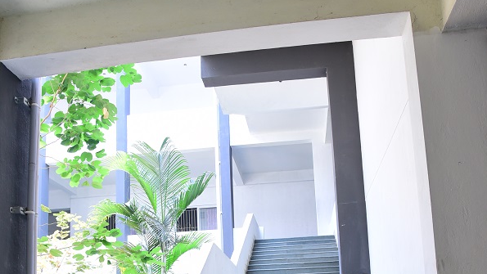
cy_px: 272
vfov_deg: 29.2
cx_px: 245
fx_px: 491
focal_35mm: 38
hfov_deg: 52.8
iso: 1000
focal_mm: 24
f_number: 7.1
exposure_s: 1/200
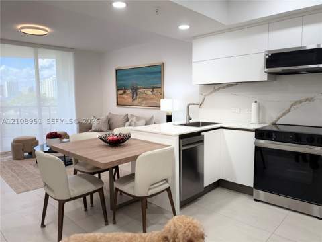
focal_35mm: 24
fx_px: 223
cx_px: 161
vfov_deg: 56.8
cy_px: 121
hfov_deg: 71.6
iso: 80
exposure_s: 1/120
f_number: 1.8
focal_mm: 6.93
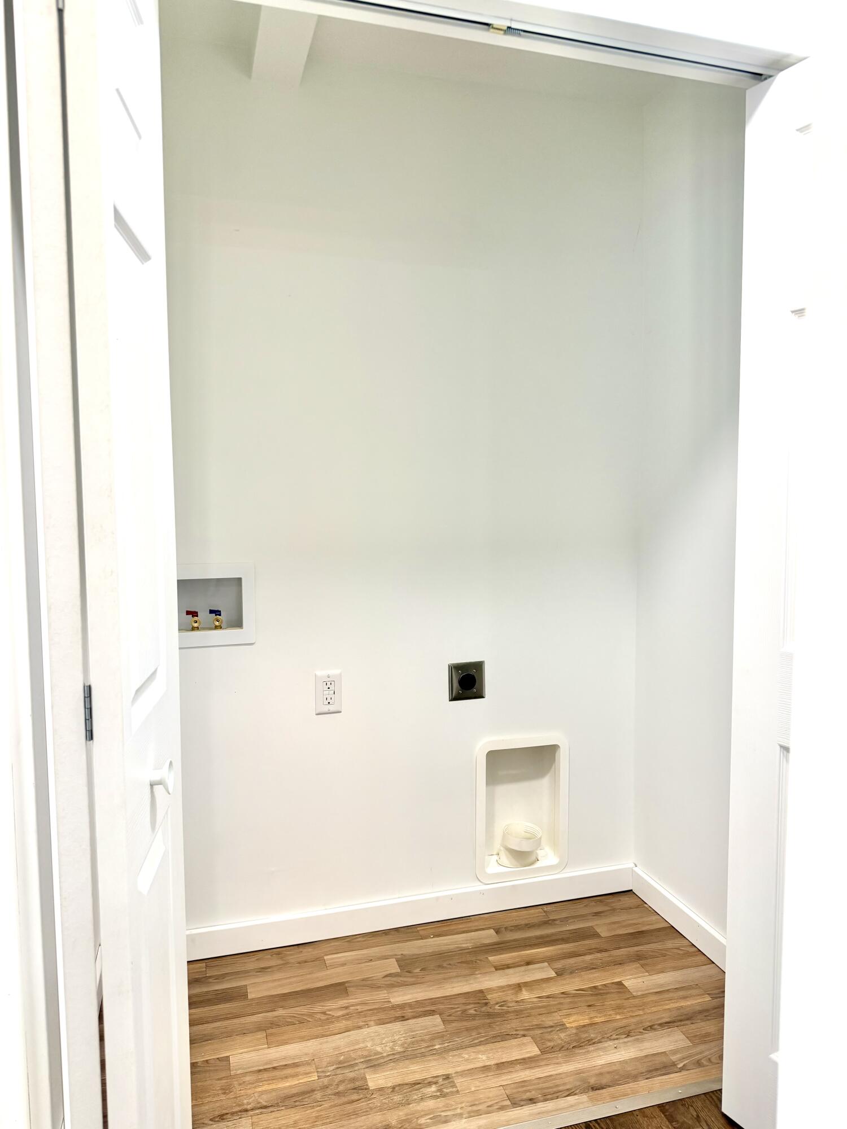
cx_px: 424
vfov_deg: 71.6
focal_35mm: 24
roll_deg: -0.4
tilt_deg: -5.3
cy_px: 564
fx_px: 783
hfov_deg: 56.8
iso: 125
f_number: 1.78
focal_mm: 6.76
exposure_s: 1/120
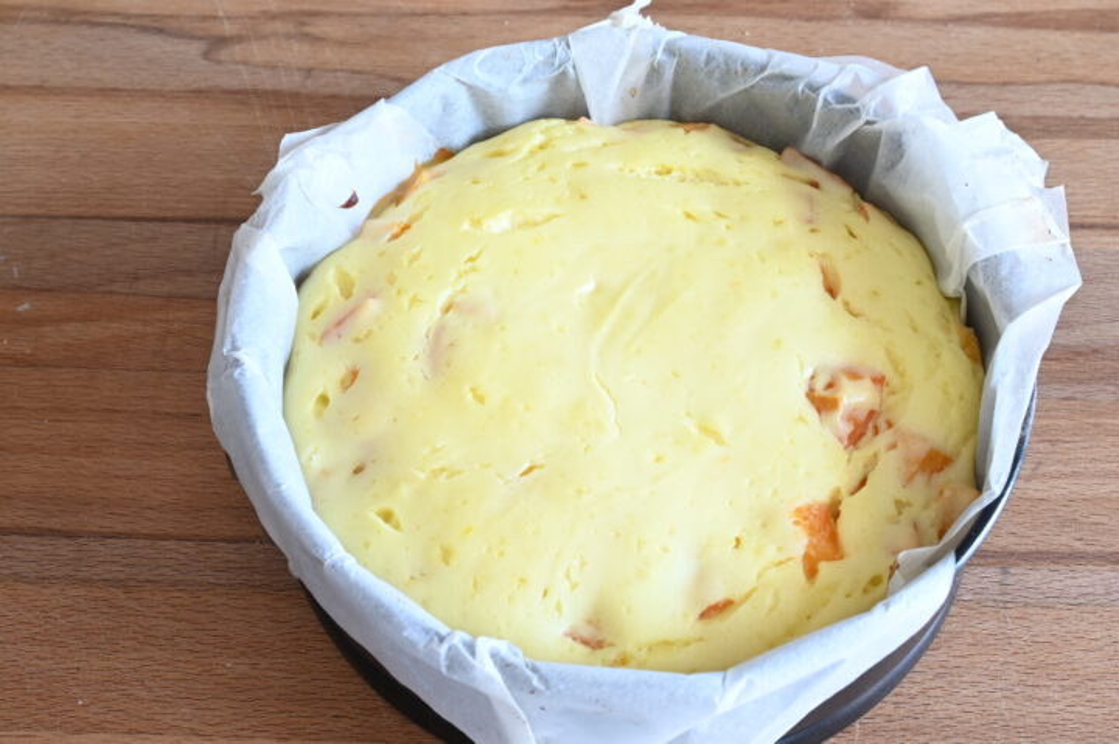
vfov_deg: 26.4
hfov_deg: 38.9
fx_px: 1584
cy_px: 372
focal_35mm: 51
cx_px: 560
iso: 200
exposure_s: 1/3
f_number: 9
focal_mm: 34
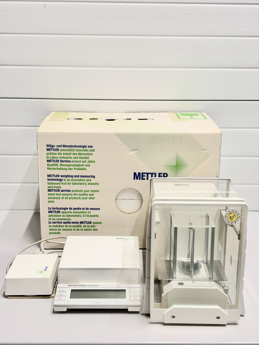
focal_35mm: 52
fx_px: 519
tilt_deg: -15.9
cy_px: 172
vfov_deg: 36.8
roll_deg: -0.2
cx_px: 130
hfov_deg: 28.0
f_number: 1.6
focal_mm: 5.96
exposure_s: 1/50
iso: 64
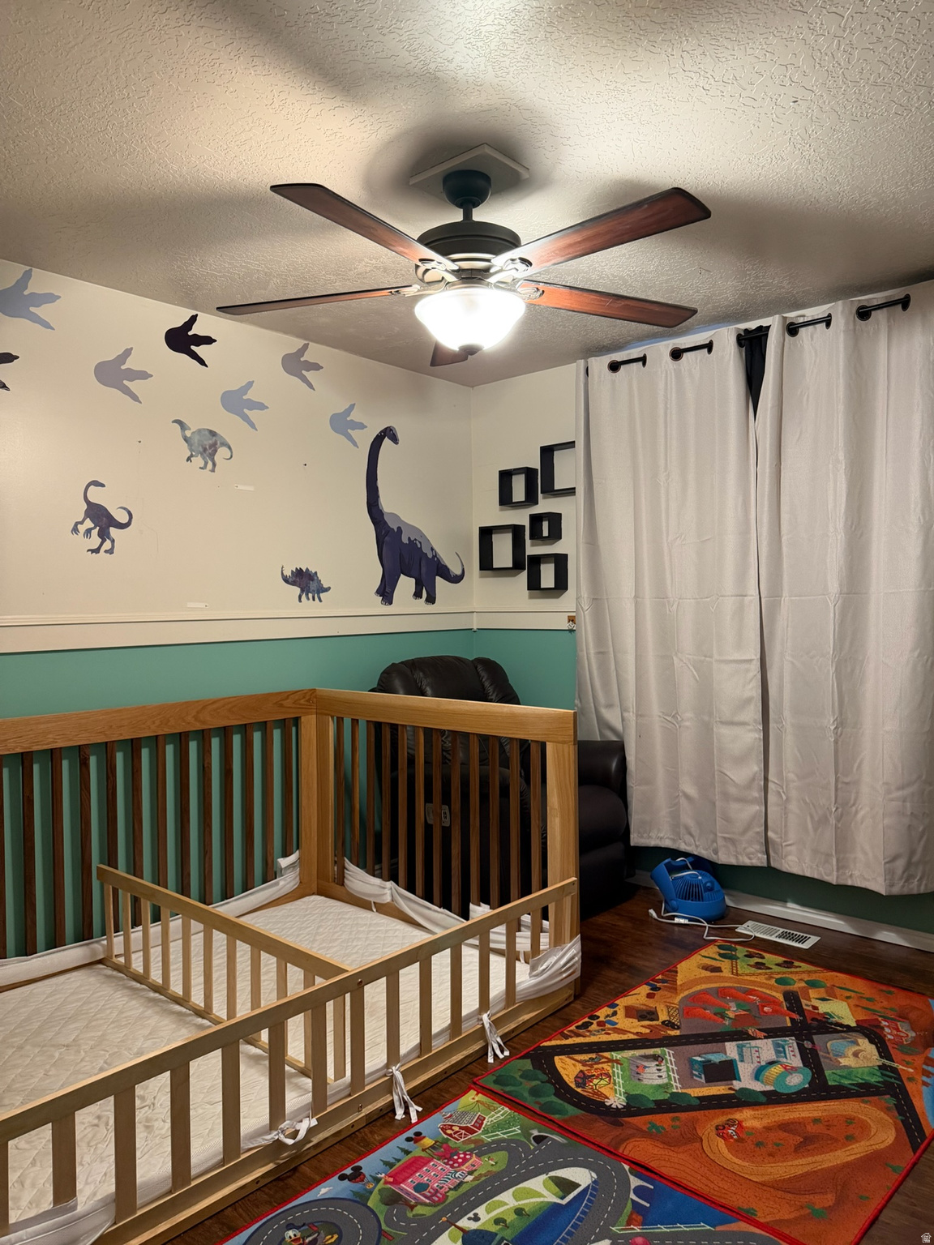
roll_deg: +0.0
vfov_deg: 71.6
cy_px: 622
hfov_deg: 56.8
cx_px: 467
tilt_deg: -1.0
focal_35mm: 24
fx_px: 863
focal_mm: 6.76
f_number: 1.78
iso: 320
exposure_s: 1/60
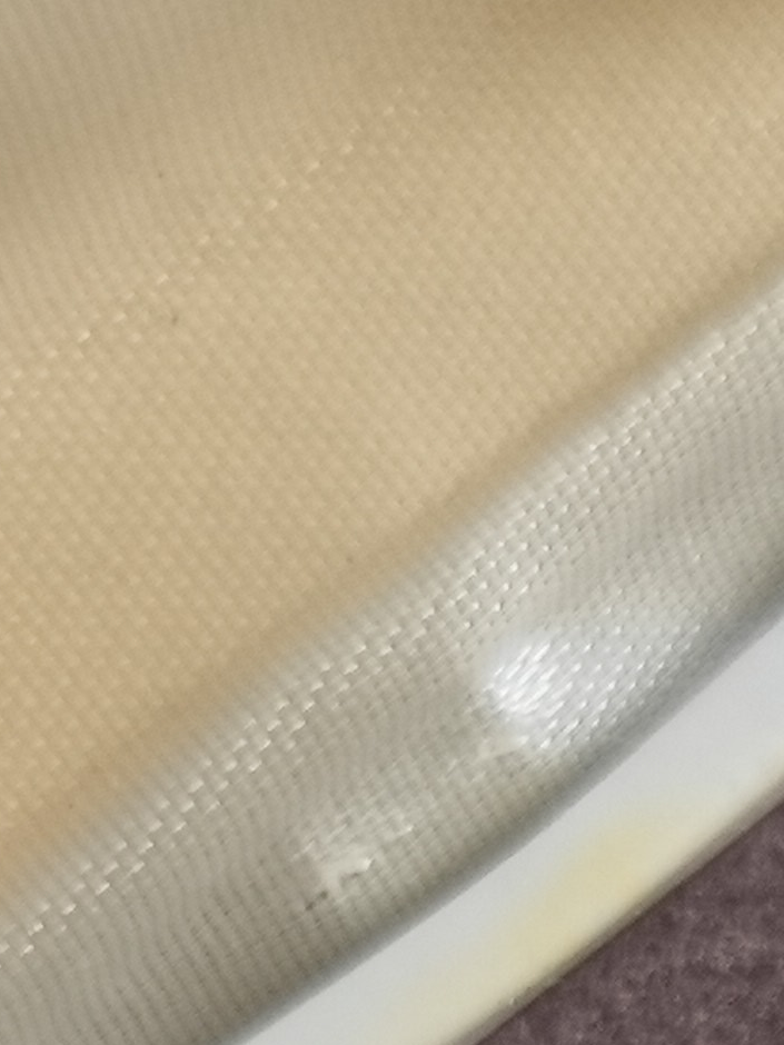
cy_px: 2179
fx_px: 5526
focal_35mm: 183
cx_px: 1567
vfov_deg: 9.9
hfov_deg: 7.8
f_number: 2
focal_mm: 6.98
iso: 50
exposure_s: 1/142
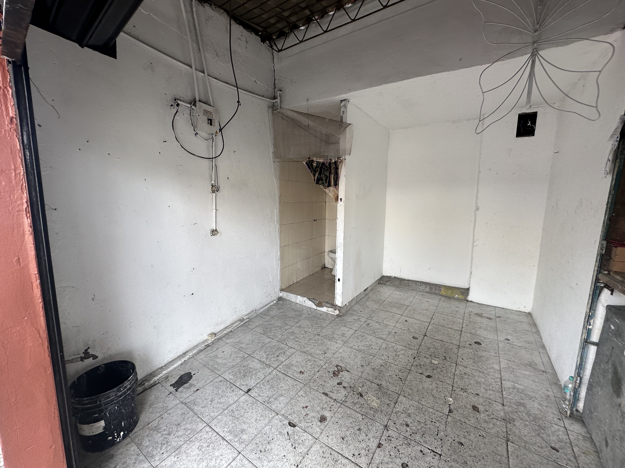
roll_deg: -0.3
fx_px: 253
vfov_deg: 85.7
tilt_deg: -7.7
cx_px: 312
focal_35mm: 14
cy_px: 234
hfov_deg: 102.1
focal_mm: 2.22
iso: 50
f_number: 2.2
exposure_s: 1/99
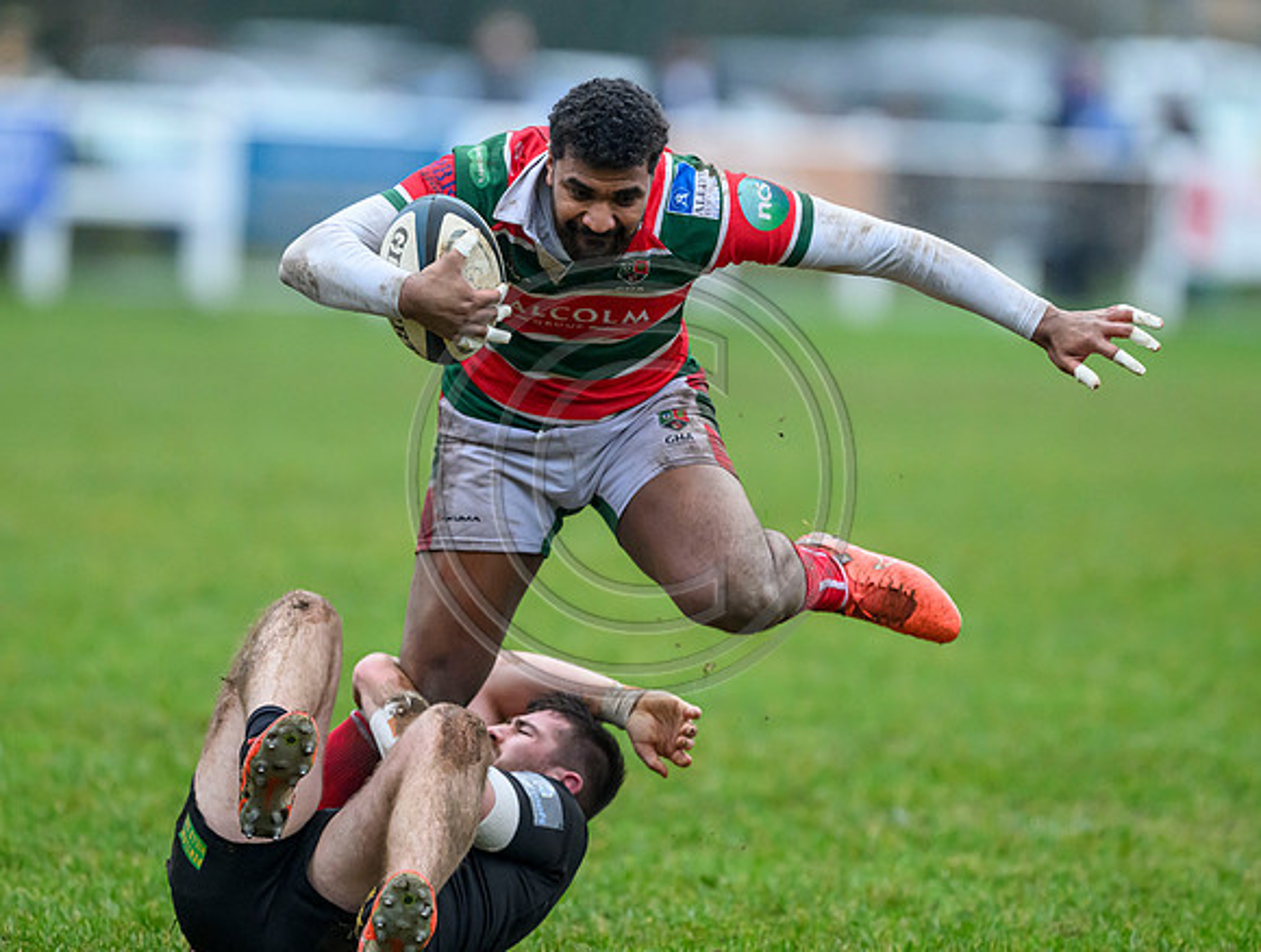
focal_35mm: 492
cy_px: 413
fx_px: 17974
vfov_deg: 3.0
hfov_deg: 4.0
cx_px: 651
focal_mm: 400
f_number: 3.5
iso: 4000
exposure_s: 1/2000
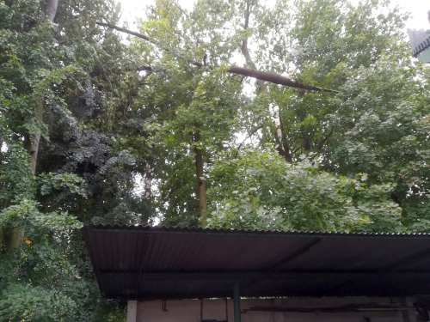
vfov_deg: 53.1
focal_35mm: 26
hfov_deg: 67.3
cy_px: 161
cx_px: 215
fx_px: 323
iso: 64
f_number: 2.2
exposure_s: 1/100
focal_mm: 3.83
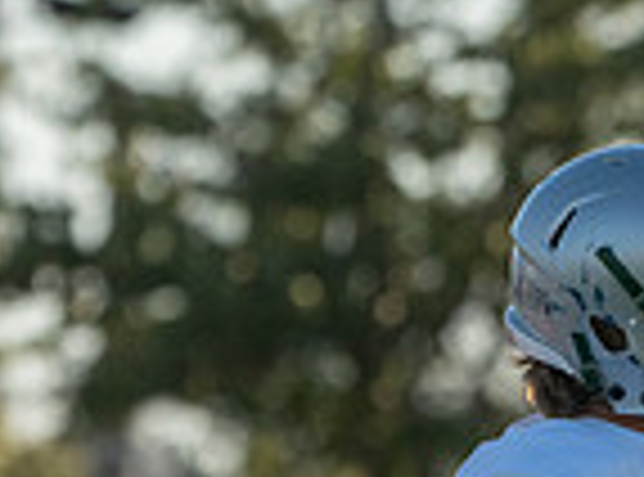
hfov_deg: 1.4
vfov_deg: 1.0
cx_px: 519
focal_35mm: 1433
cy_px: 880
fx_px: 26548
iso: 400
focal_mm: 262
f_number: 5.6
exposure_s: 1/1250
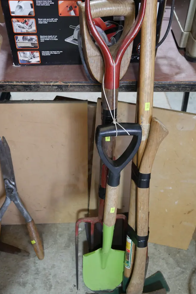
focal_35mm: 39
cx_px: 105
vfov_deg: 49.5
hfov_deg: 34.2
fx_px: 318
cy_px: 143
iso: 640
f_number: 4
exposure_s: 1/60
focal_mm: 18
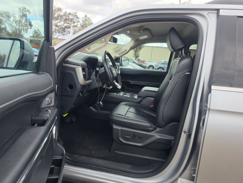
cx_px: 122
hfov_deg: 73.9
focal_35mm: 23
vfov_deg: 58.9
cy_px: 92
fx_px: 161
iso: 63
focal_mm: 6.5
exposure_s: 1/3042
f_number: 1.4
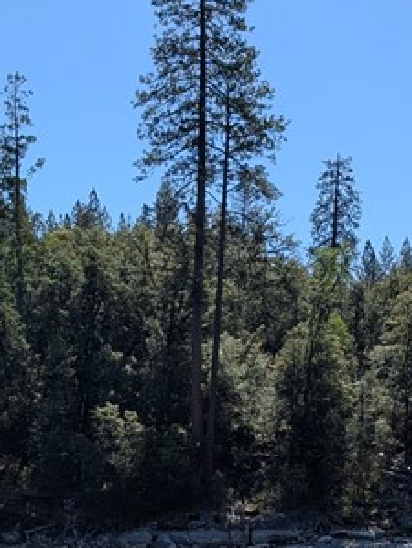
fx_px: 1299
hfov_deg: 17.9
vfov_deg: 20.8
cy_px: 785
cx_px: 109
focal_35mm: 82
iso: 21
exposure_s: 1/1126
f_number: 1.68
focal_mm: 6.9
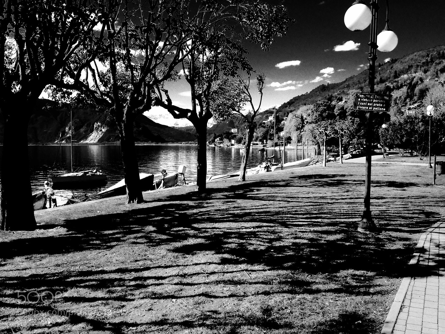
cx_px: 222
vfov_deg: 42.9
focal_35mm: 33
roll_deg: -0.4
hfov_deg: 55.4
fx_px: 424
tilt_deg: -1.2
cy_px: 167
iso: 50
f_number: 2.4
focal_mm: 4.12
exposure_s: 1/1178
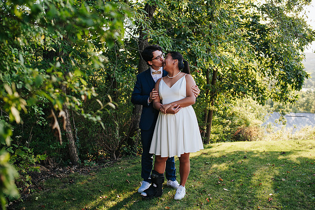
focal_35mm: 35
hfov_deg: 54.5
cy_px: 105
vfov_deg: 37.8
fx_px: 306
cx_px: 158
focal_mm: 35
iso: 400
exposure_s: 1/320
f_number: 3.2
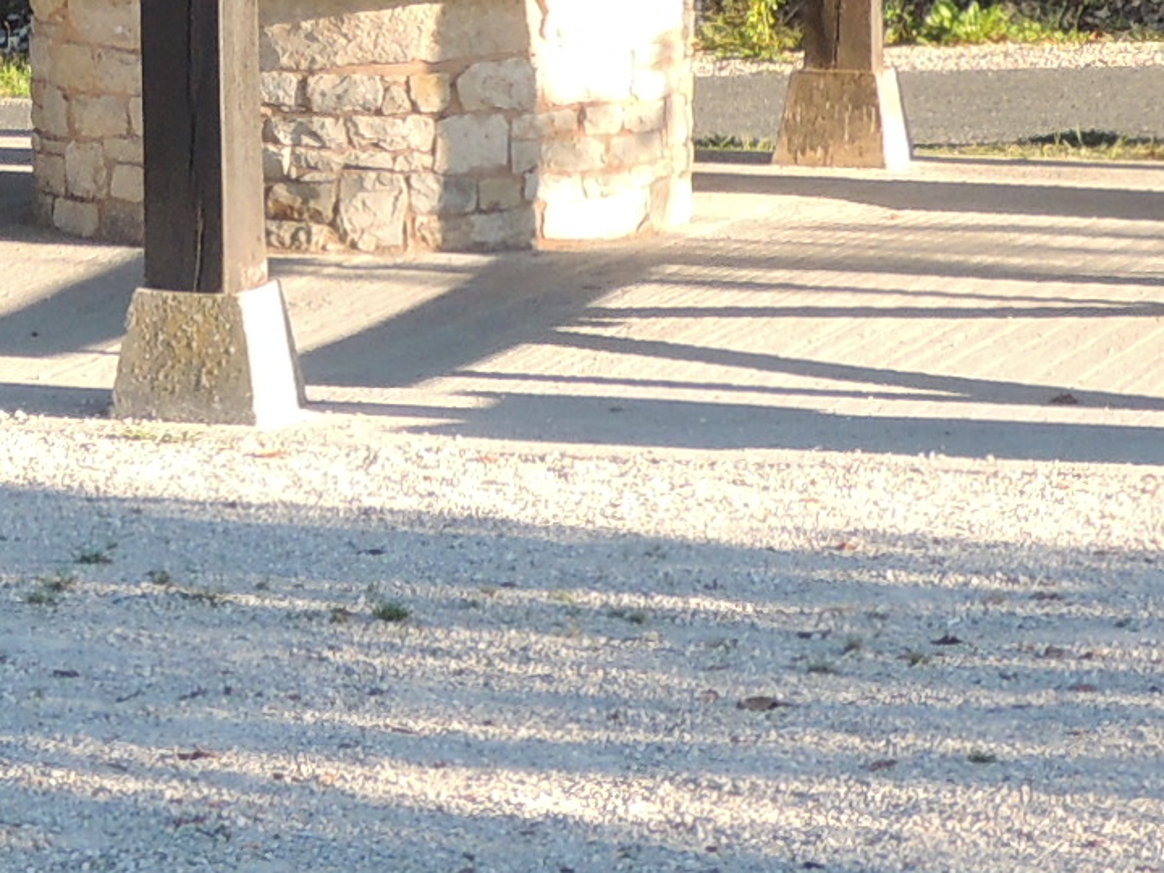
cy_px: -794
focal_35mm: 204
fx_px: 6860
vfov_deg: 7.1
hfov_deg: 9.6
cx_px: -63
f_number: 3.5
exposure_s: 1/200
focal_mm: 8.1
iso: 100
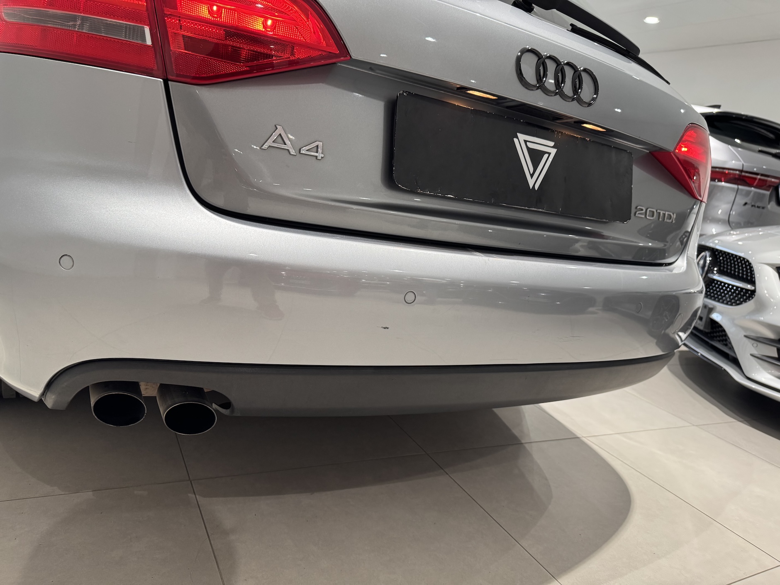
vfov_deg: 56.8
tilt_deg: -11.2
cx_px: 390
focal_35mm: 24
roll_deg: -10.4
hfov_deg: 71.6
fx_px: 541
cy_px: 292
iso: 160
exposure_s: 1/100
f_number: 1.78
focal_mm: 6.76
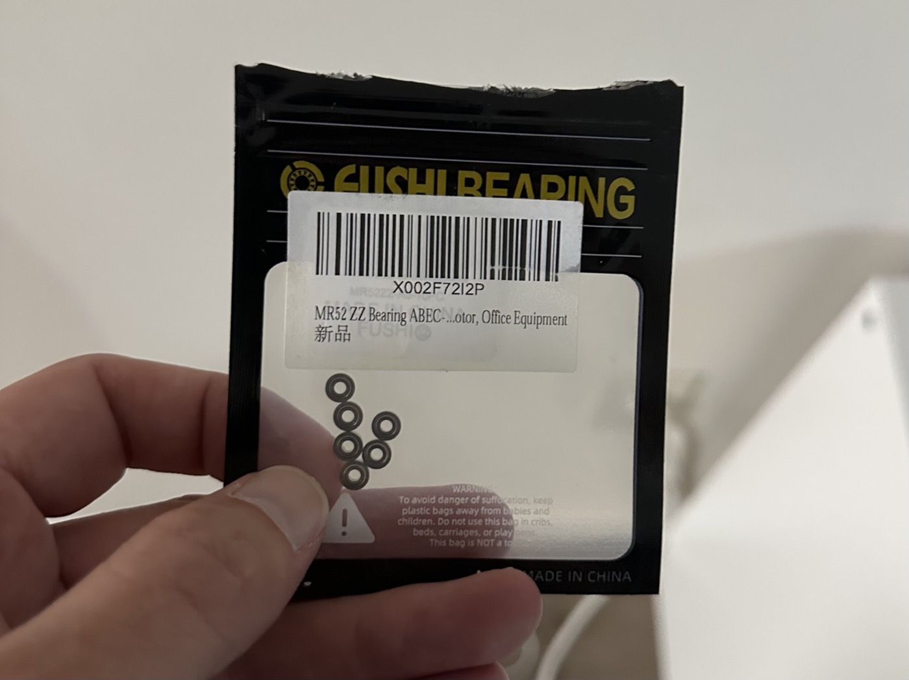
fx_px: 630
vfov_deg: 56.8
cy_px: 340
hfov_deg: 71.6
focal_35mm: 24
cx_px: 454
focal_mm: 6.86
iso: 800
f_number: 1.78
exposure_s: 1/60
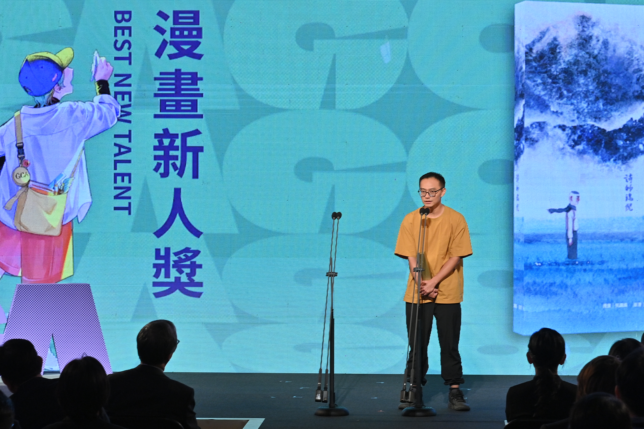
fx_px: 2038
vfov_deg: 12.0
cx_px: 322
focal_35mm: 114
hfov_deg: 18.0
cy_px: 214
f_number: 10
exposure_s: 1/60
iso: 1600
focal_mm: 95
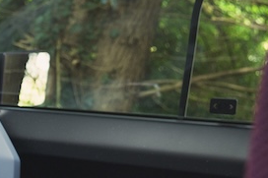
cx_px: -226
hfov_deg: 16.1
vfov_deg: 12.4
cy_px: 241
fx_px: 789
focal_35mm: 106
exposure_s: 1/80
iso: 400
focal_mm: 24
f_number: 4
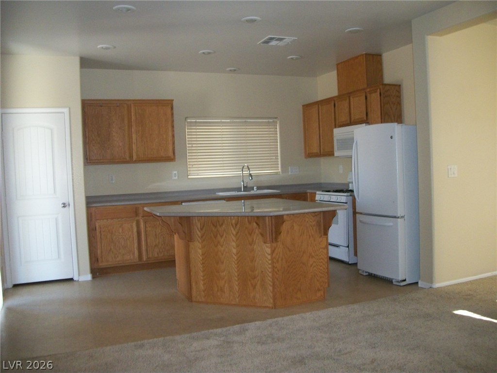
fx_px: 459
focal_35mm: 32
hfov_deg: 56.8
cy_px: 186
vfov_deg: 44.2
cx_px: 248
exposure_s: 1/60
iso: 250
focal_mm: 5.7
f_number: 2.9
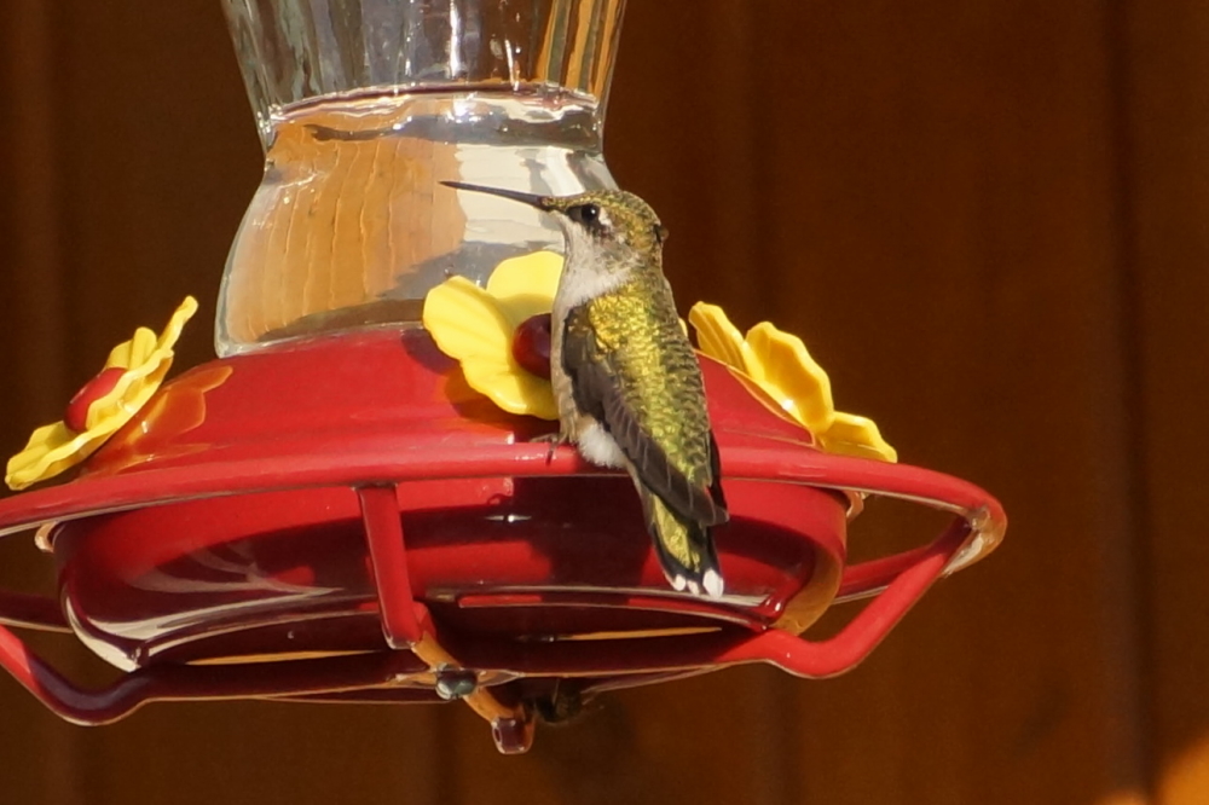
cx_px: 604
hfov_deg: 5.5
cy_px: 402
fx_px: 12589
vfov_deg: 3.7
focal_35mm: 375
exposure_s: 1/400
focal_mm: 250
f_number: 6.3
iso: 500
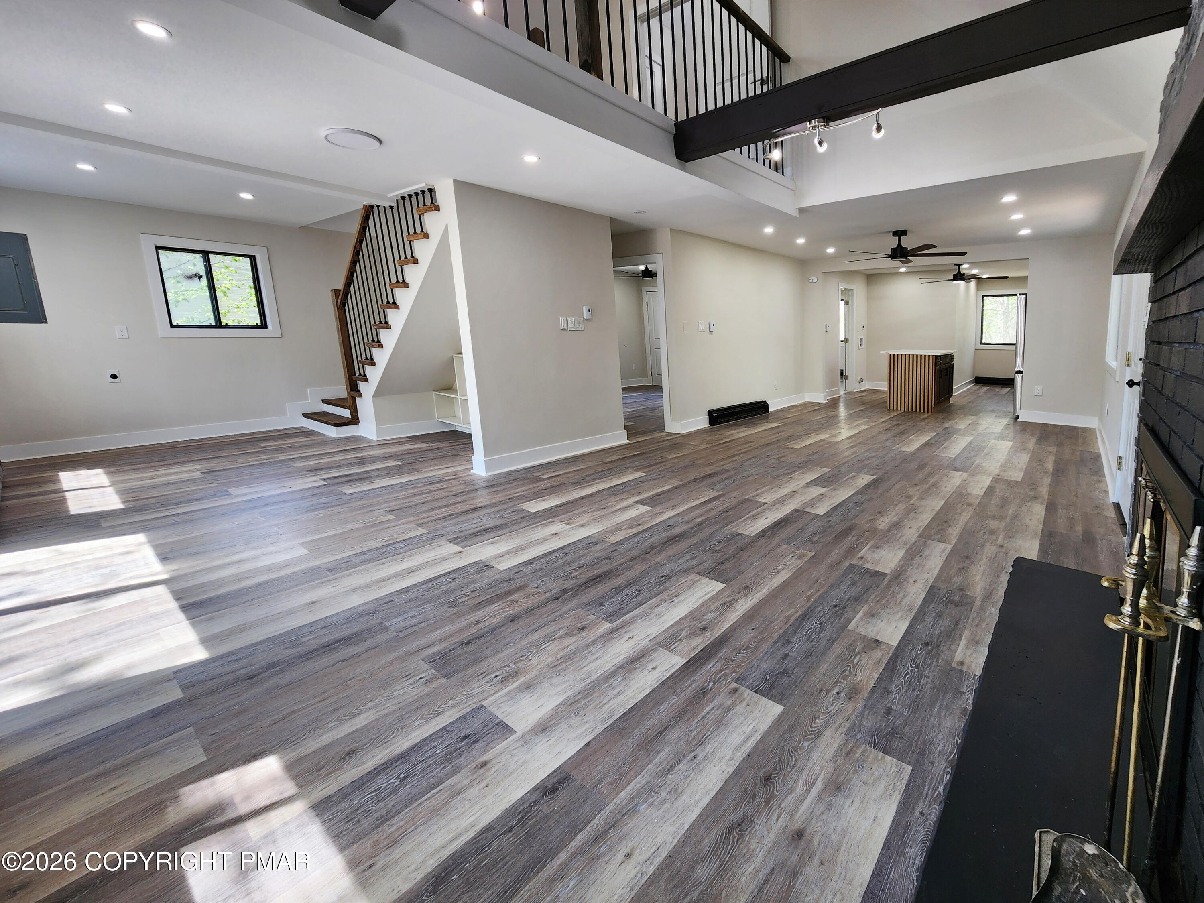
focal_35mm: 13
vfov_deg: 89.9
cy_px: 452
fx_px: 452
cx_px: 602
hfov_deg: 106.2
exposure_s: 1/60
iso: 64
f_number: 2.2
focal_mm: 2.2
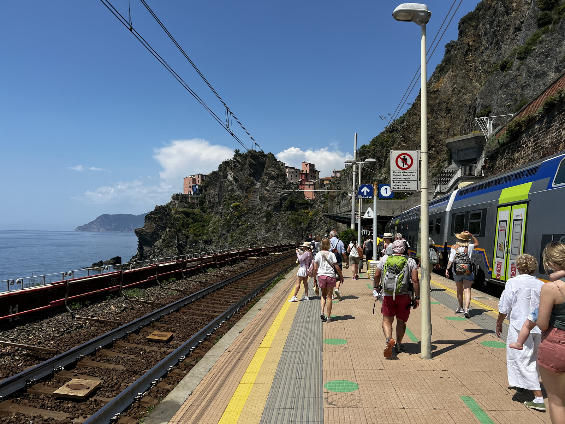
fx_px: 424
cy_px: 212
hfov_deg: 67.3
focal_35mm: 26
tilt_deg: +3.4
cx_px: 282
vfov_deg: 53.1
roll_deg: -0.9
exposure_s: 1/5882
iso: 50
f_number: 1.5
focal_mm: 5.7
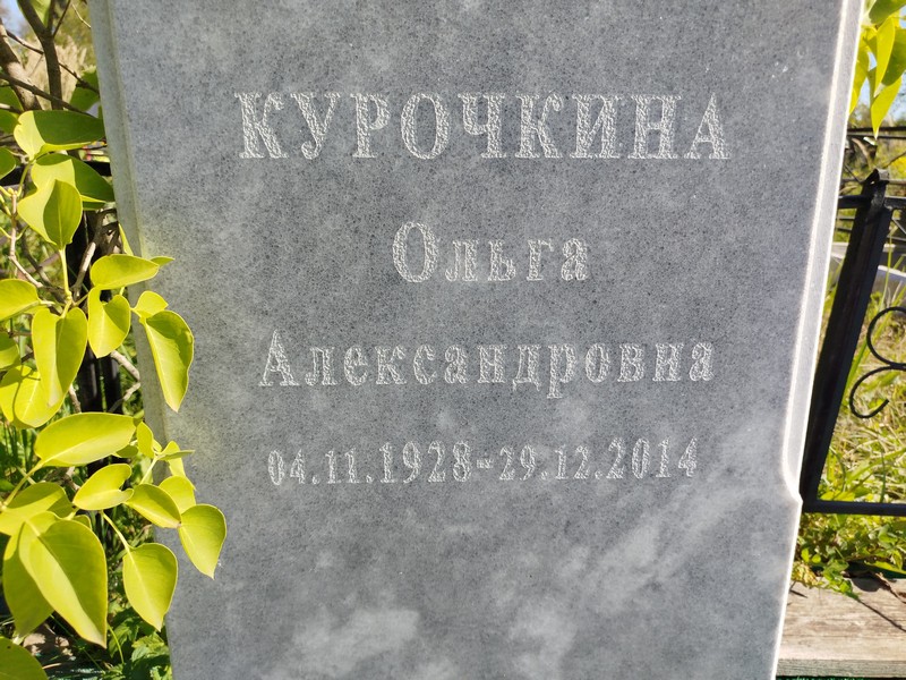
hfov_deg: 71.6
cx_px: 453
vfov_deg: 56.8
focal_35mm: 24
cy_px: 340
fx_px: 628
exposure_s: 1/682
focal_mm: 5.31
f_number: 1.7
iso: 50
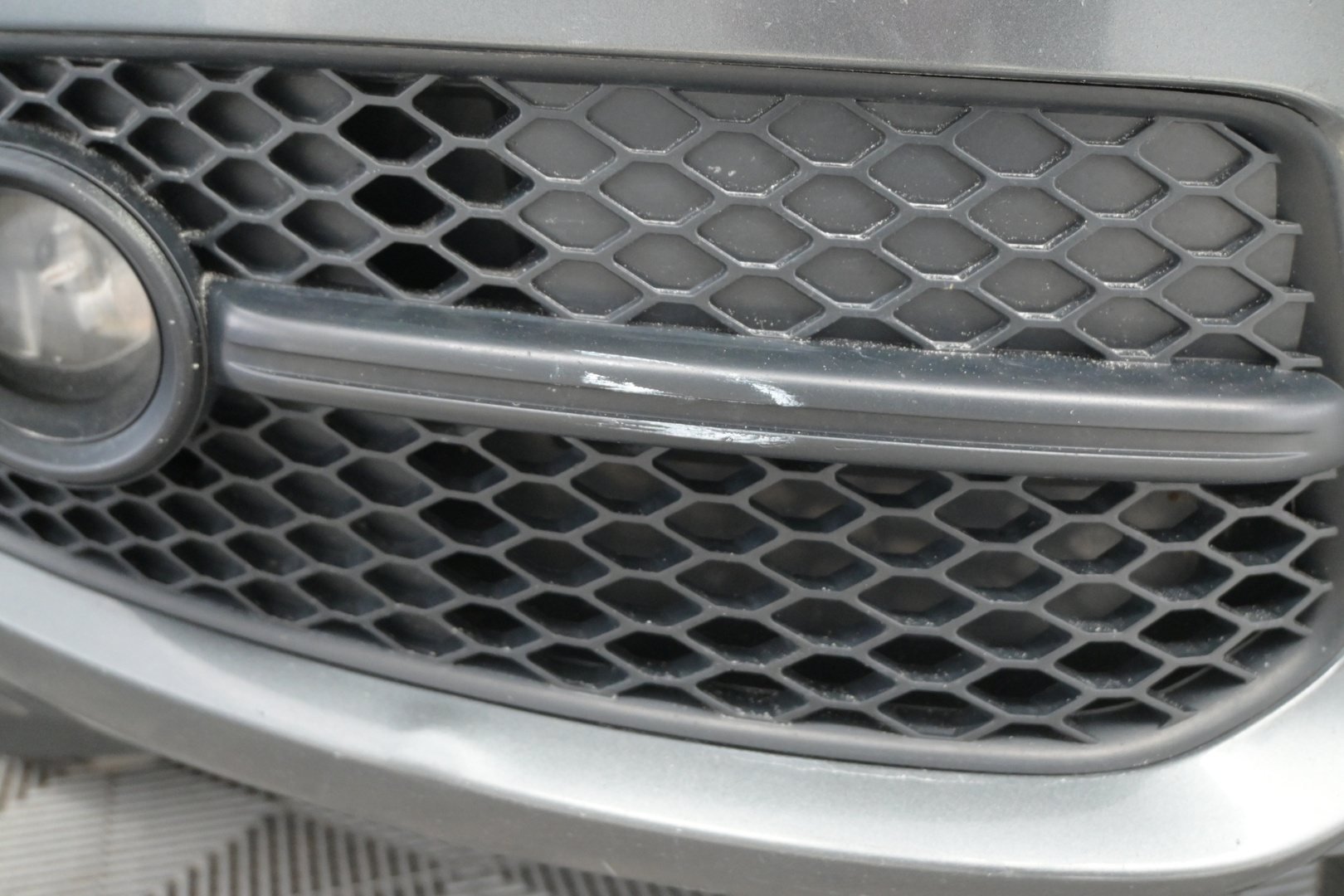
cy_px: 448
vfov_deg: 36.9
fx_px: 1344
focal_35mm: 36
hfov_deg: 53.1
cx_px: 672
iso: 3600
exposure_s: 1/40
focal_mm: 24
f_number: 4.2
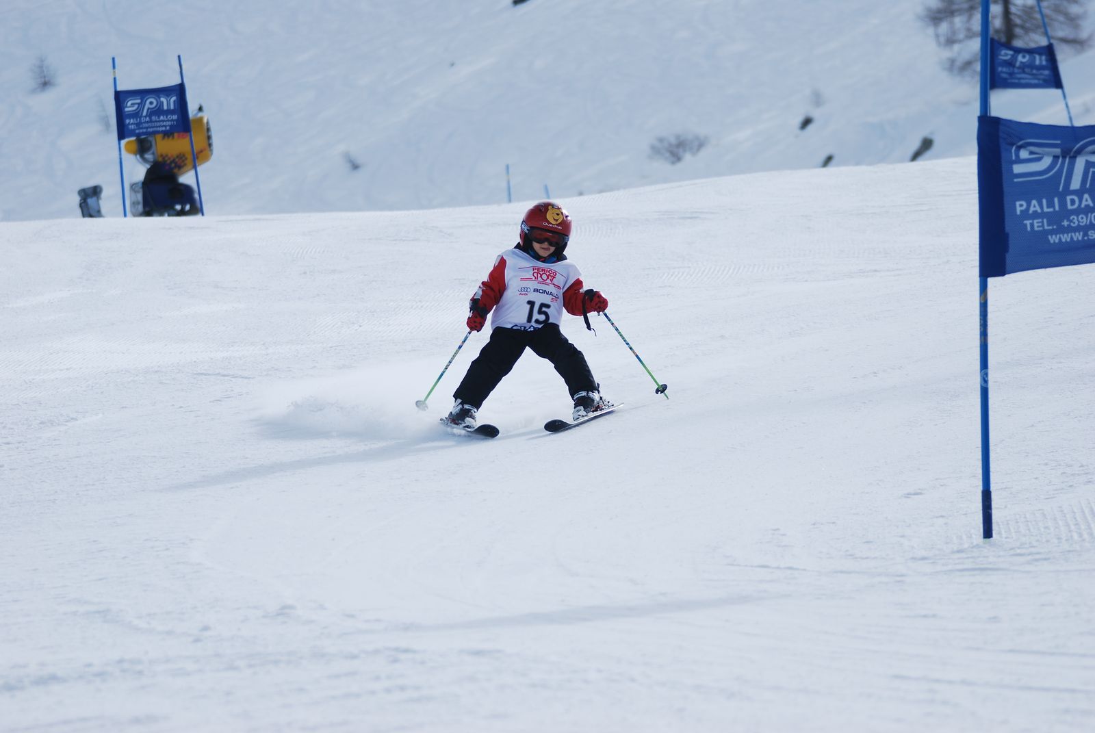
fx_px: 6852
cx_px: 548
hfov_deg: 9.1
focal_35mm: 225
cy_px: 366
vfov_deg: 6.1
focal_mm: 150
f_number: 5
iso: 100
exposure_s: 1/1000
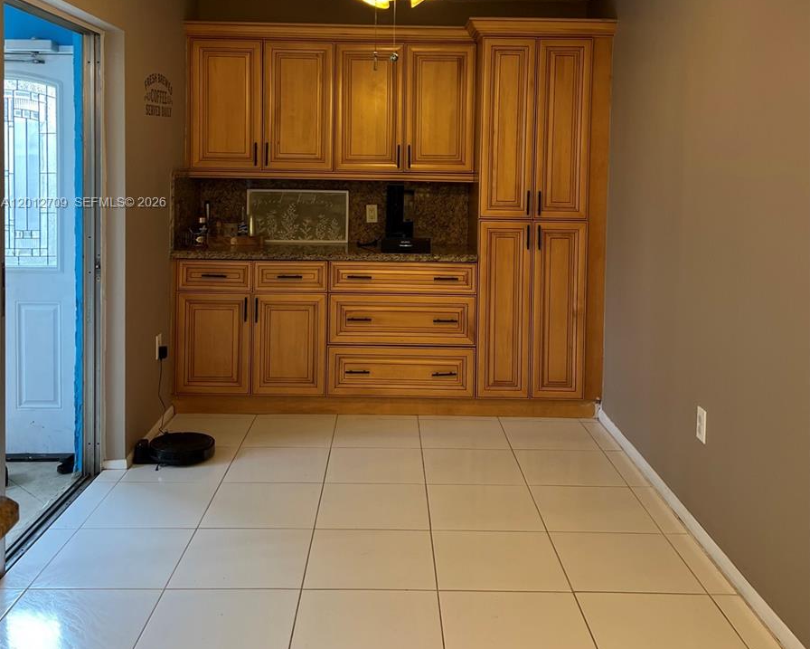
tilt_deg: -0.9
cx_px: 406
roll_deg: -1.3
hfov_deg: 52.8
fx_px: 815
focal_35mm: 34
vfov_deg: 42.6
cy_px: 204
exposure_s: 1/60
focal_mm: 5.7
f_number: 1.5
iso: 125
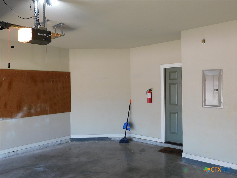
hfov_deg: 60.0
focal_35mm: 30
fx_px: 205
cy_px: 89
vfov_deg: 46.8
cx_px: 118
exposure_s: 1/60
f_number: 3.2
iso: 125
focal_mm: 5.3
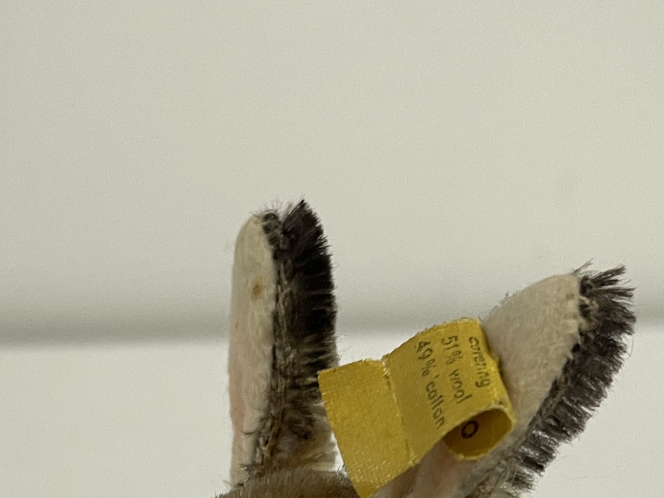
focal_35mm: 74
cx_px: 234
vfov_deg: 18.2
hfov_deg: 26.2
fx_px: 1420
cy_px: 696
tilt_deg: -20.6
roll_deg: -0.4
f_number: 1.6
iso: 80
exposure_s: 1/50
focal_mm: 5.1
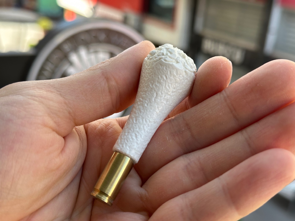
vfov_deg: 30.3
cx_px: 148
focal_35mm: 48
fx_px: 409
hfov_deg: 39.7
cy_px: 110
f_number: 1.78
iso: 64
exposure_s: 1/343
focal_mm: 6.86
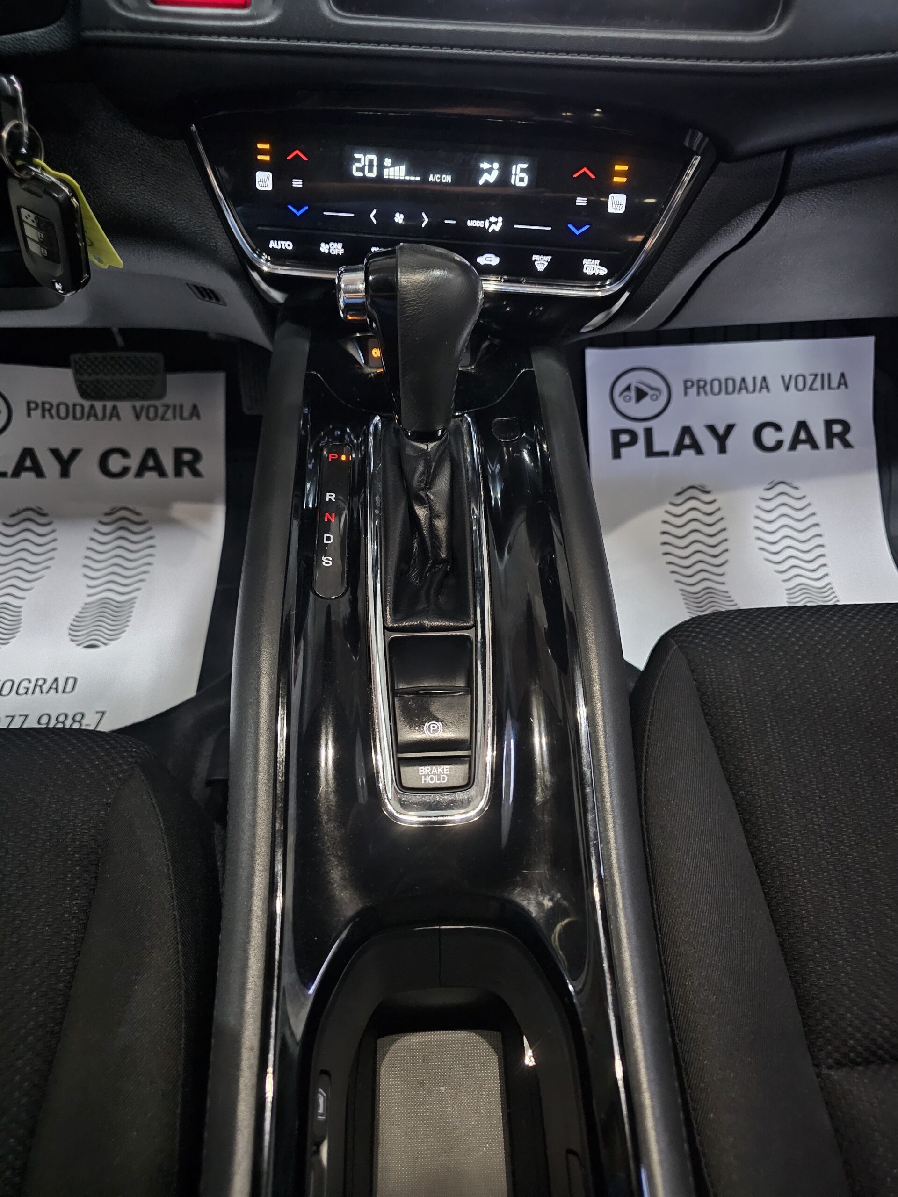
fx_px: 796
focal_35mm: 23
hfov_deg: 58.9
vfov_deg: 73.9
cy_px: 598
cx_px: 449
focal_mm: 6.3
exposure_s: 1/22.6
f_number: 1.7
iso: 1600
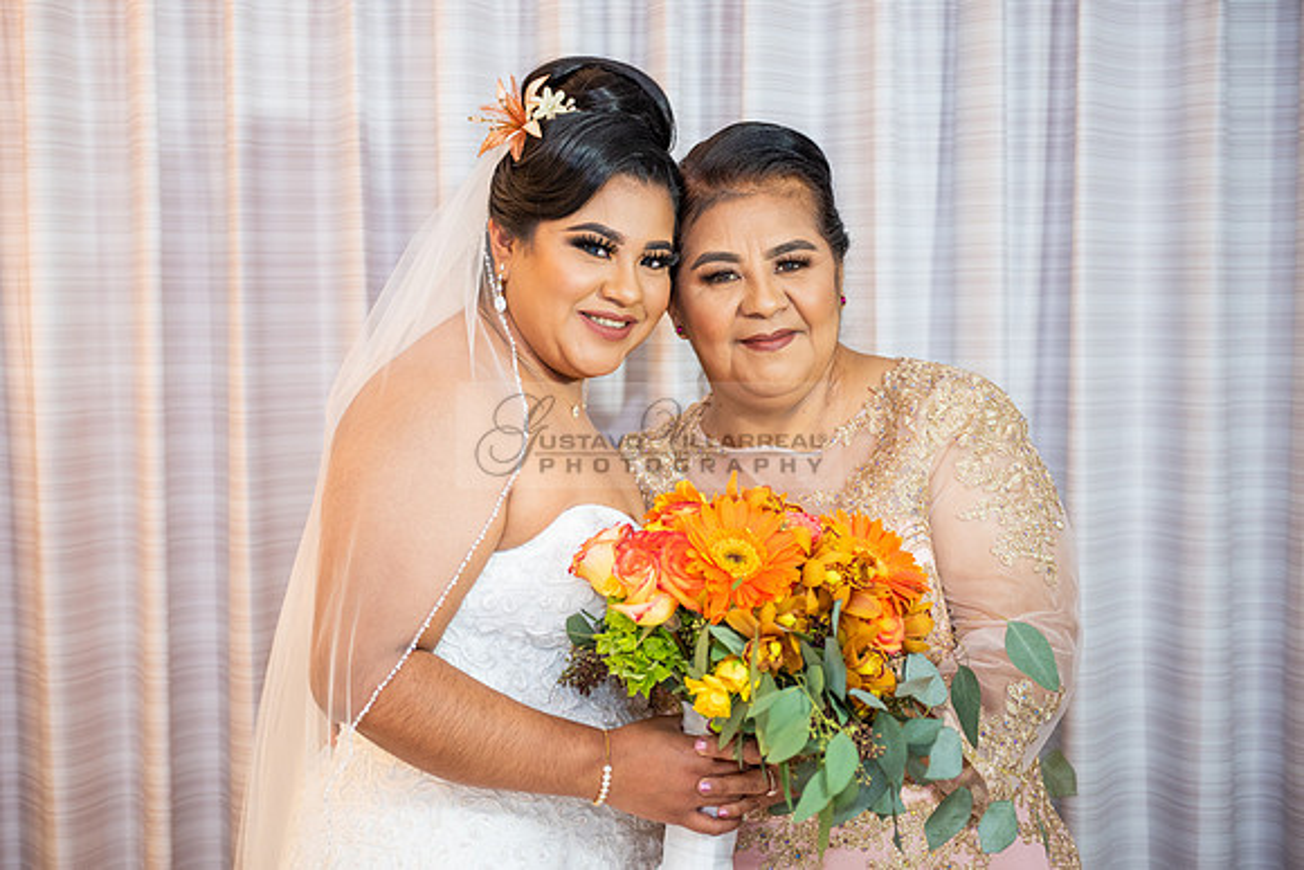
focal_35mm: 68
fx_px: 2460
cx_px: 608
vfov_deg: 20.1
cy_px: 456
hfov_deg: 29.7
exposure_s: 1/100
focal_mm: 60
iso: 320
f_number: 2.8
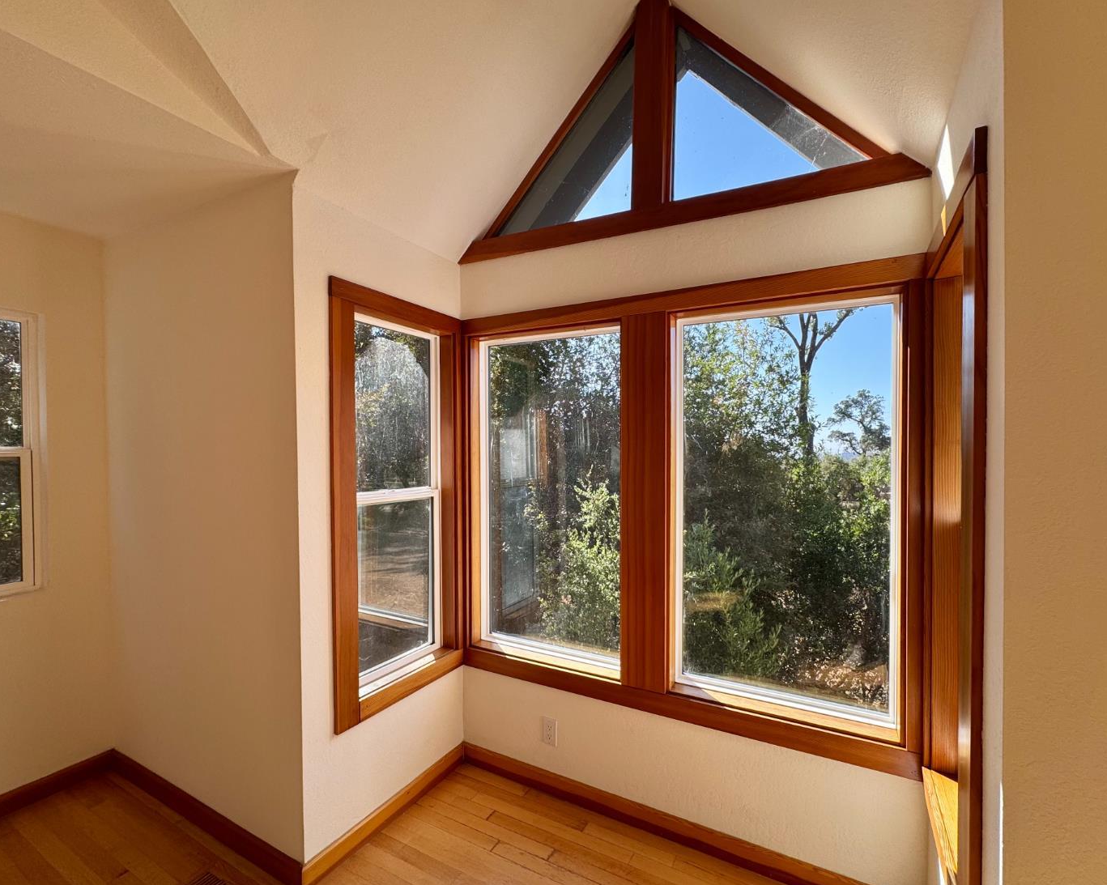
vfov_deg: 84.0
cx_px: 602
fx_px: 491
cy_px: 455
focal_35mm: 15
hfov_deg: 96.6
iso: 40
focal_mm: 2.22
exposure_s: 1/298
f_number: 2.2
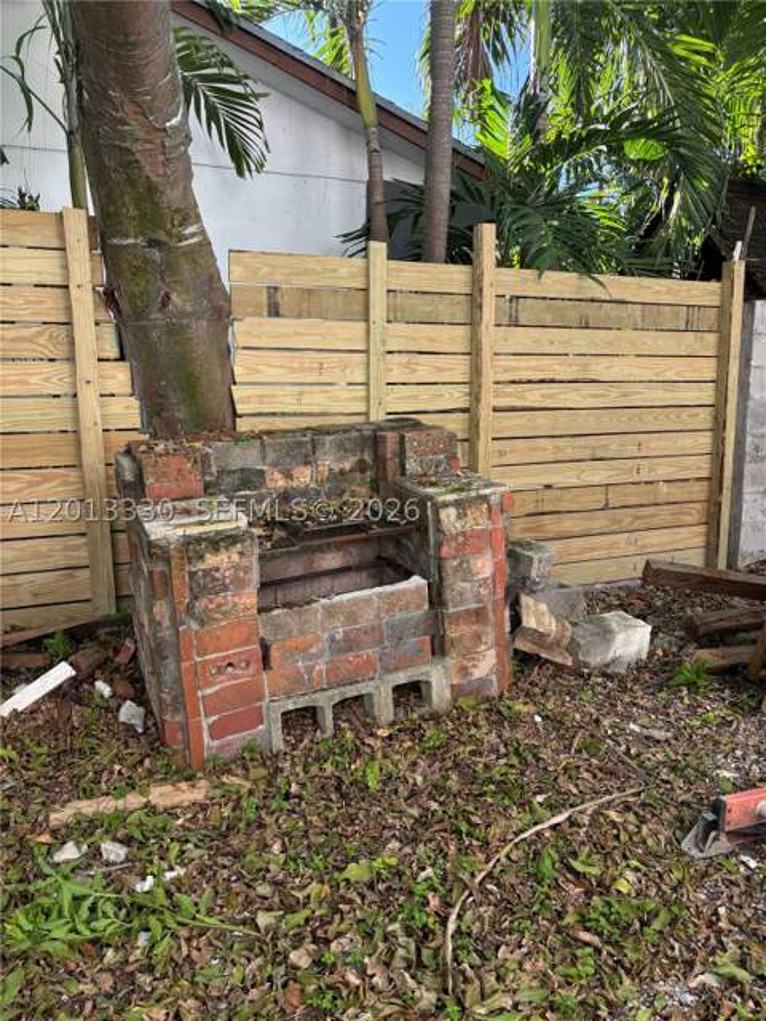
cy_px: 510
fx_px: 767
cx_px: 383
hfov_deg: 53.1
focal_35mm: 26
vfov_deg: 67.3
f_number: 1.6
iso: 64
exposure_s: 1/343
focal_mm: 5.96
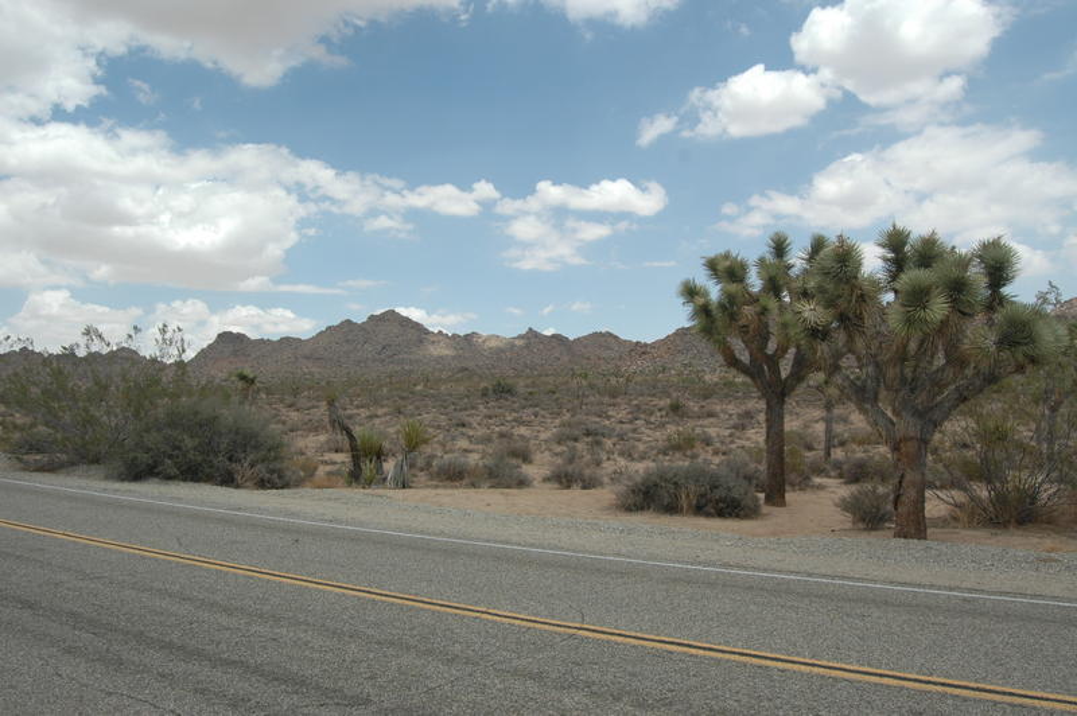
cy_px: 358
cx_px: 538
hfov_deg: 67.4
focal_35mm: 27
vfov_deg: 47.9
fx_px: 807
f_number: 7.1
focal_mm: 18
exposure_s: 1/800
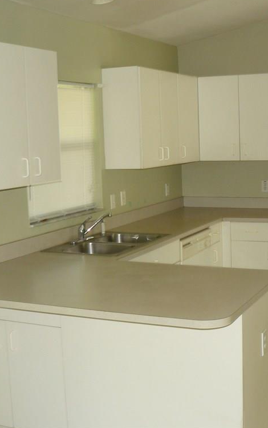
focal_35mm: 52
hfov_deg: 24.7
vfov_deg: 38.9
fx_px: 607
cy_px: 211
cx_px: 194
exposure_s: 1/30
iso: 100
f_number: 2.8
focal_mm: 6
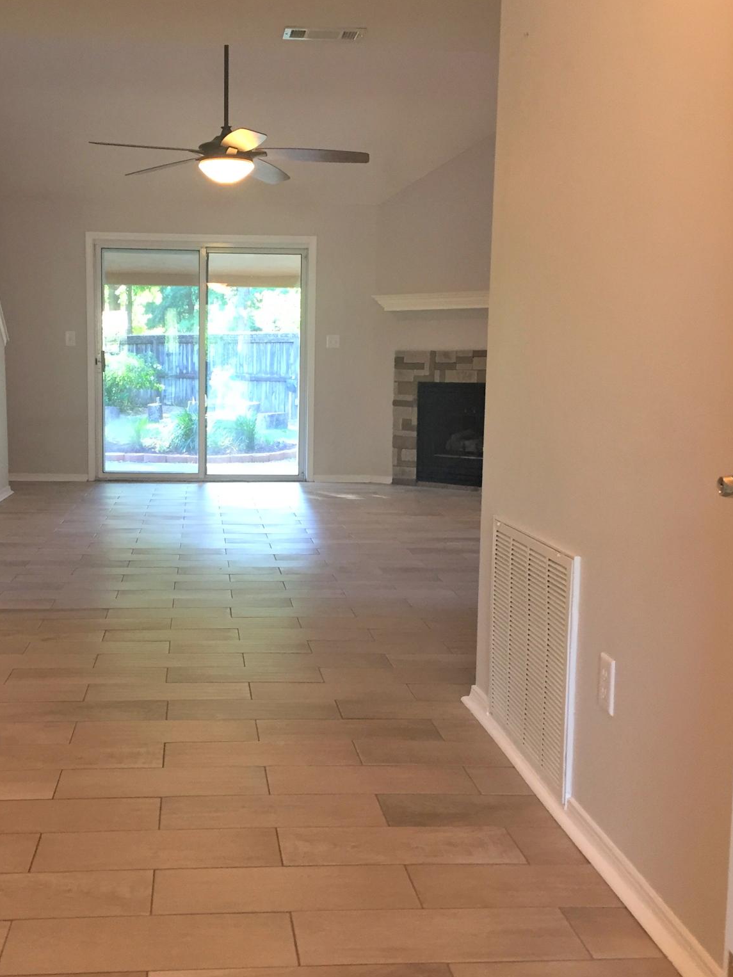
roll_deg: -1.5
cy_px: 494
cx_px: 262
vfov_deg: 49.0
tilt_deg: -6.3
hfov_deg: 37.4
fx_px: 1073
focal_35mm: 38
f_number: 2.2
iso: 100
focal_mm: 4.15
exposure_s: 1/30
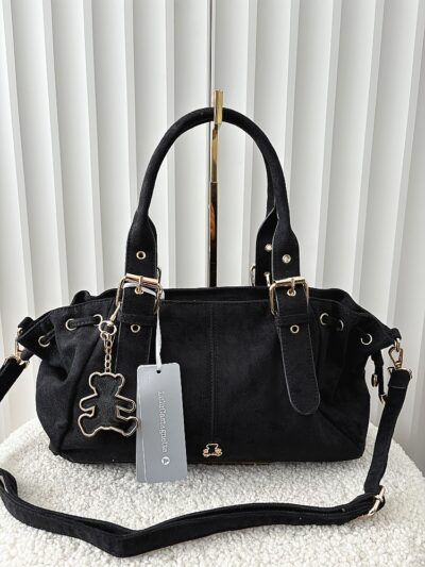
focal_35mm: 26
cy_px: 284
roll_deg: -0.6
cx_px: 212
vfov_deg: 67.3
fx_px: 425
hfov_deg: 53.1
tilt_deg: -10.9
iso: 125
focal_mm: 5.96
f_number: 1.6
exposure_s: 1/100
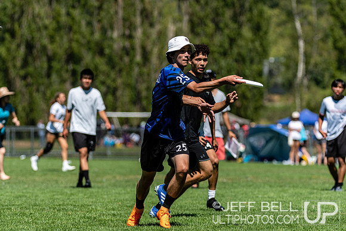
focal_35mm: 315
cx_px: 173
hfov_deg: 6.5
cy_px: 116
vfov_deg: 4.4
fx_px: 3028
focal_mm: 210
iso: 200
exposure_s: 1/3200
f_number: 4
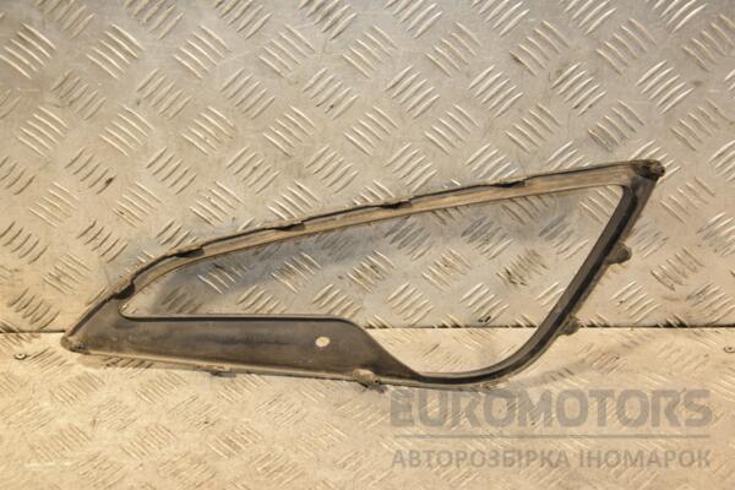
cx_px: 368
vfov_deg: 22.6
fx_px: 1225
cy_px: 245
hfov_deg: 33.4
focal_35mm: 60
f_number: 4.8
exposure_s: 1/160
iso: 800
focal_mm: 40
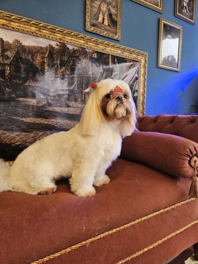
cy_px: 132
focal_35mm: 23
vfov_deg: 73.9
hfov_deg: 58.9
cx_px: 99
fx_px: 175
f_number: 1.8
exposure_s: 1/138
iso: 320
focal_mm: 5.4
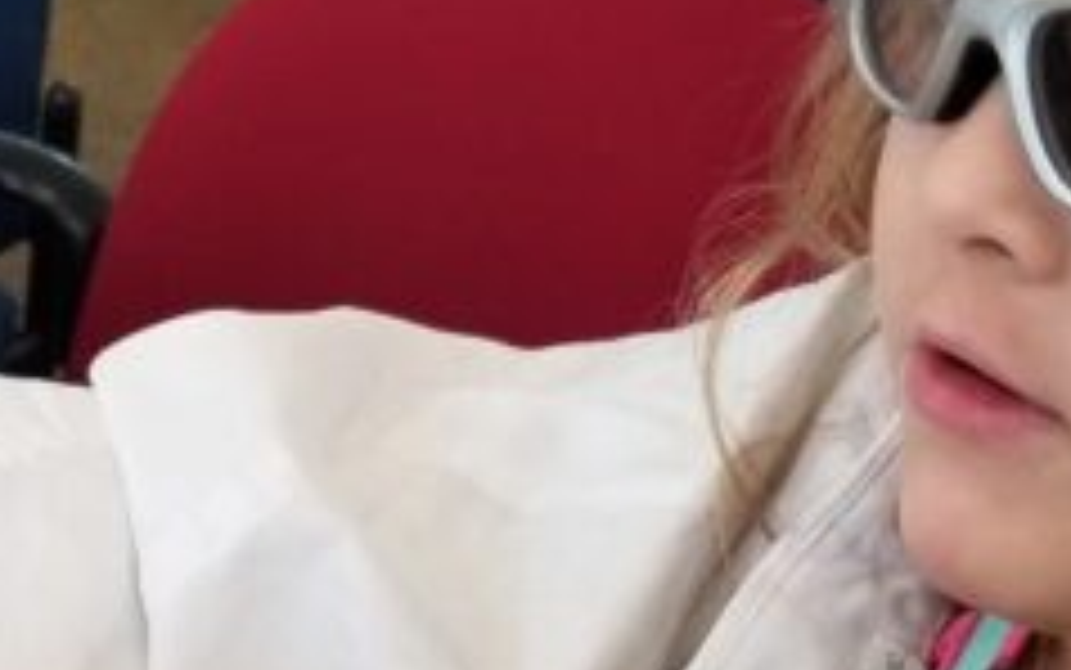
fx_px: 2599
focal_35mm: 89
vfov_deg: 14.5
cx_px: 184
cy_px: 621
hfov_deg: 22.9
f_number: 1.7
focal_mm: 4.25
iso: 100
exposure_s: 1/60
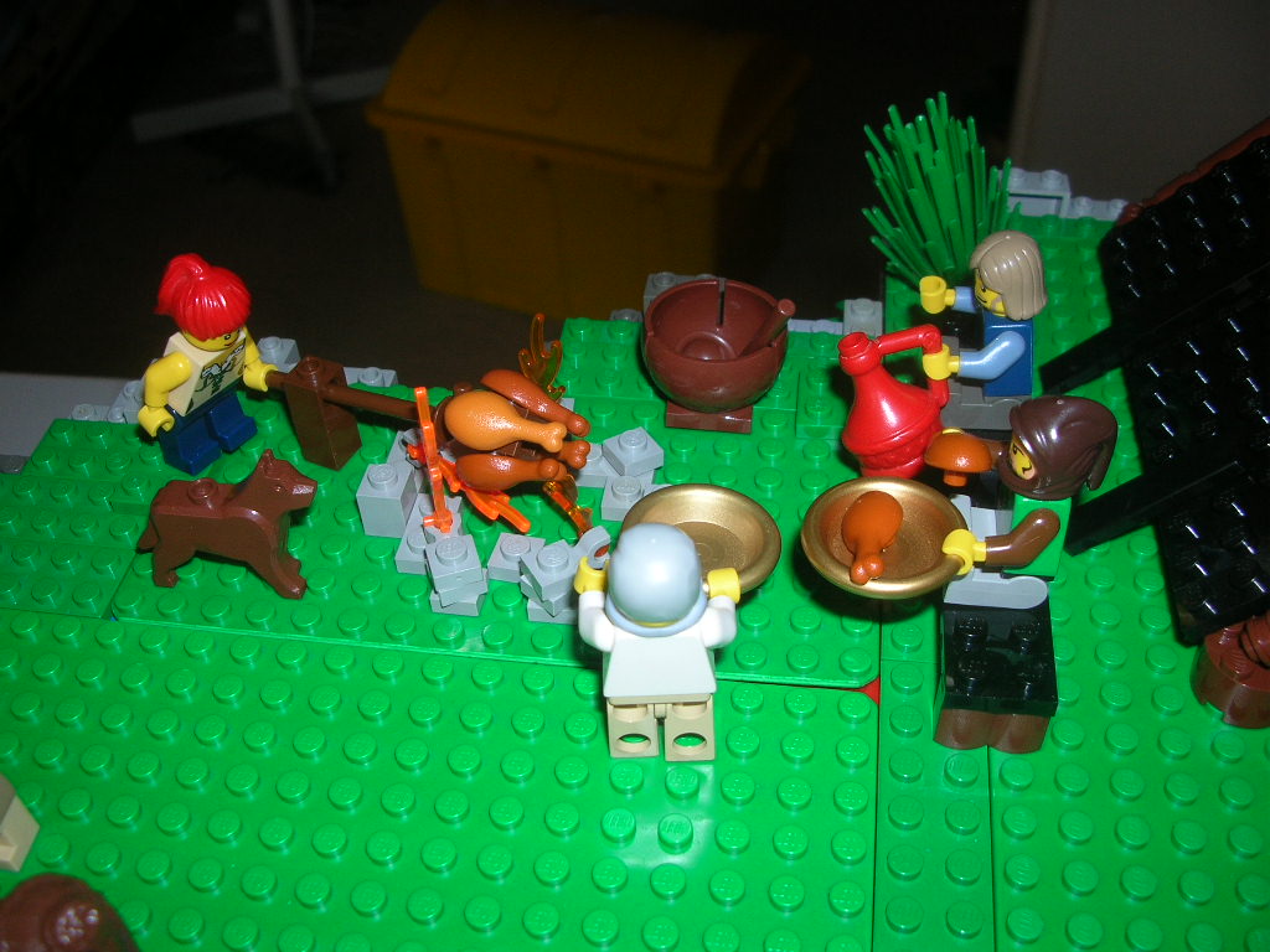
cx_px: 635
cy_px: 476
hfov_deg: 52.6
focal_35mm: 35
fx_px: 1284
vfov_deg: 40.7
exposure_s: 1/60.1
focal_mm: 5.8
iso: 50
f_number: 2.8
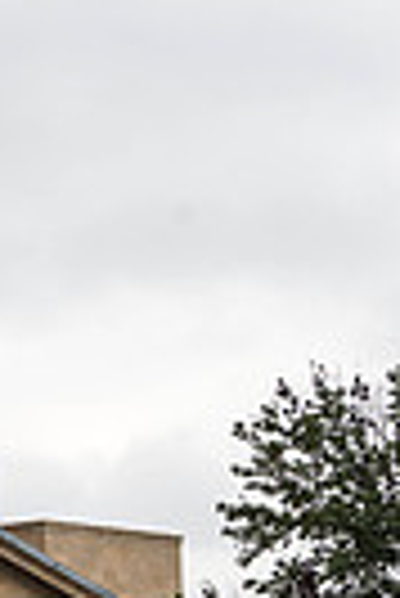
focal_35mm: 198
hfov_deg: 6.8
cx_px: -292
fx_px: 3291
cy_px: 339
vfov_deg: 10.4
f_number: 8
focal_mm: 45
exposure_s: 1/200
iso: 100
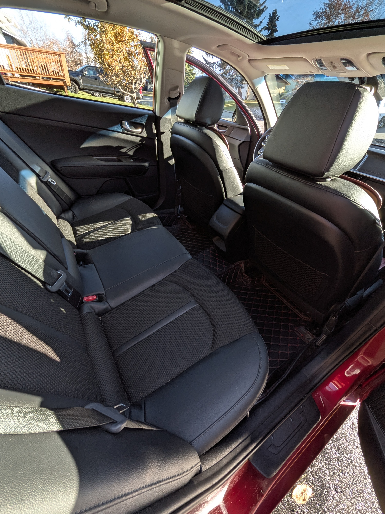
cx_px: 192
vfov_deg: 106.2
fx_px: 193
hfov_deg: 89.9
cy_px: 257
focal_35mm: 13
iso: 32
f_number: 2.2
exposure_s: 1/91.8
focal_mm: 1.54
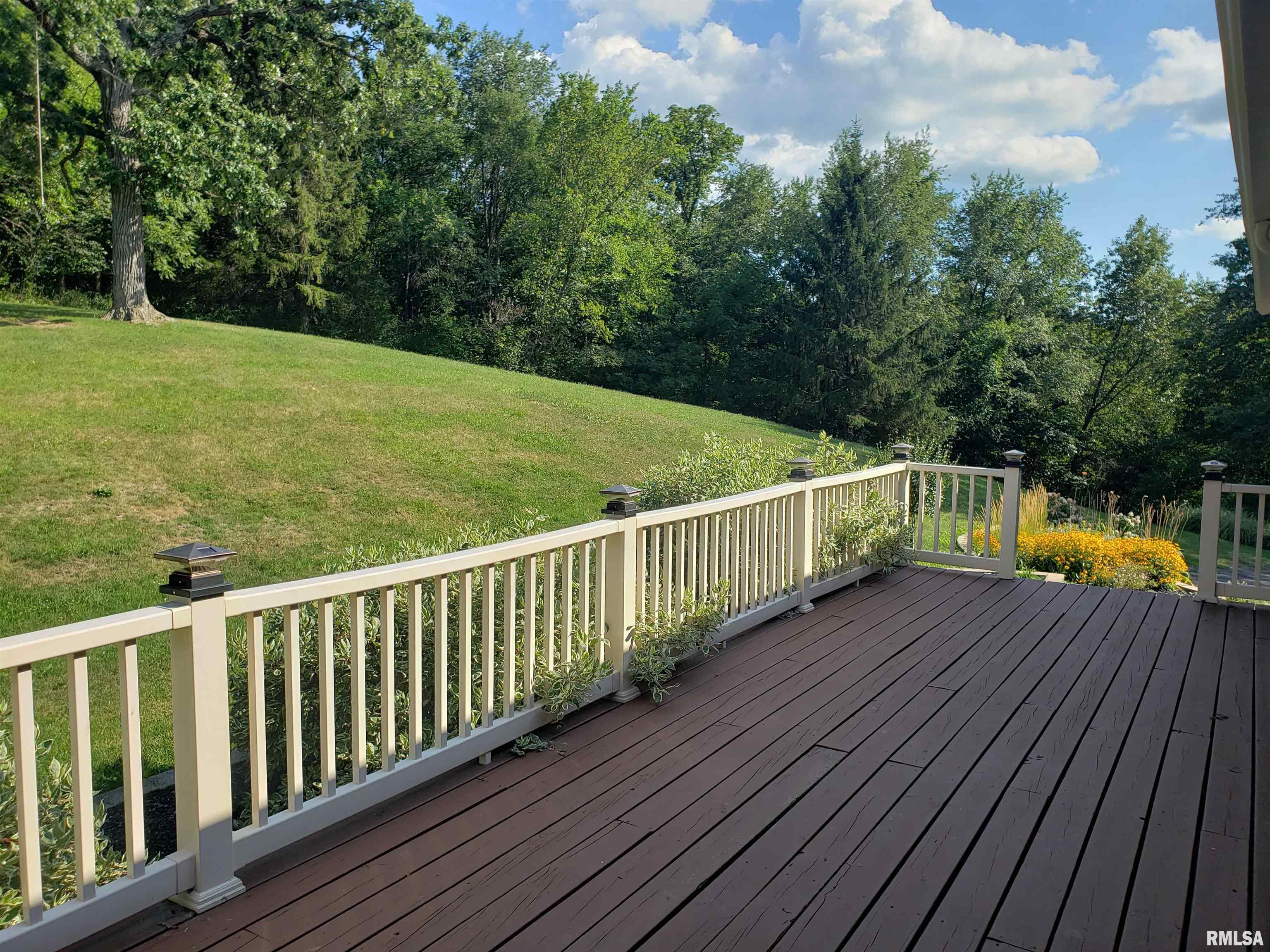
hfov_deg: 67.3
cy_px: 476
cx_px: 635
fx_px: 954
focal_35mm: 26
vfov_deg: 53.1
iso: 50
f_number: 2.4
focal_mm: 4.3
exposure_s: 1/1222
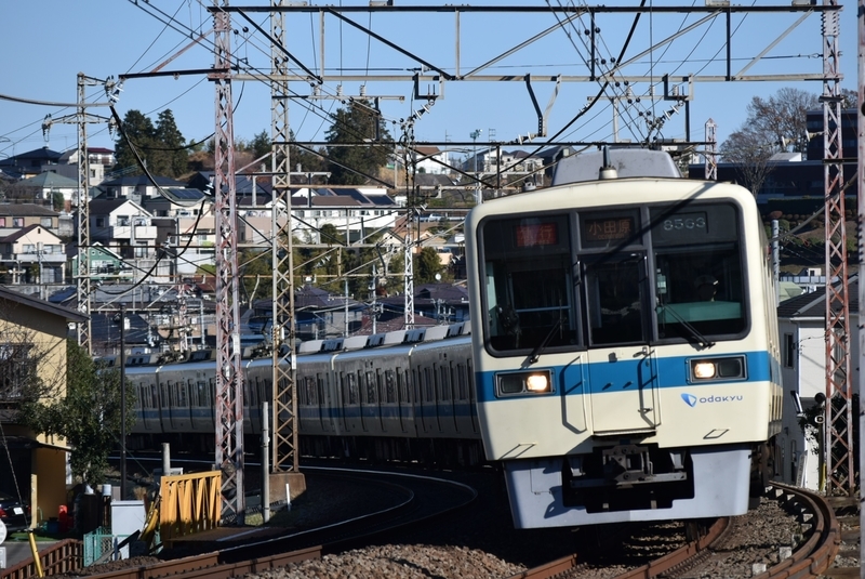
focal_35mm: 218
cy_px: 290
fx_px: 5231
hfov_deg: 9.5
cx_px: 432
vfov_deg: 6.3
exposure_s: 1/1000
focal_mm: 145
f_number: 5.6
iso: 100
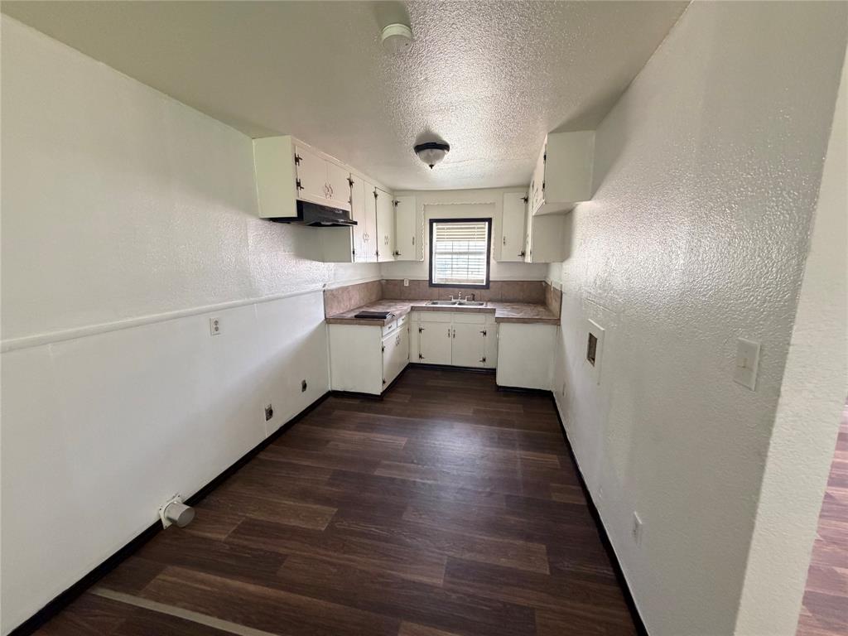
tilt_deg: -10.3
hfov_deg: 102.1
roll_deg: -0.1
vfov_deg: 85.7
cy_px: 318
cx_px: 424
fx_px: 343
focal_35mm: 14
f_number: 2.2
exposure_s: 1/60
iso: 400
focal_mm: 2.22
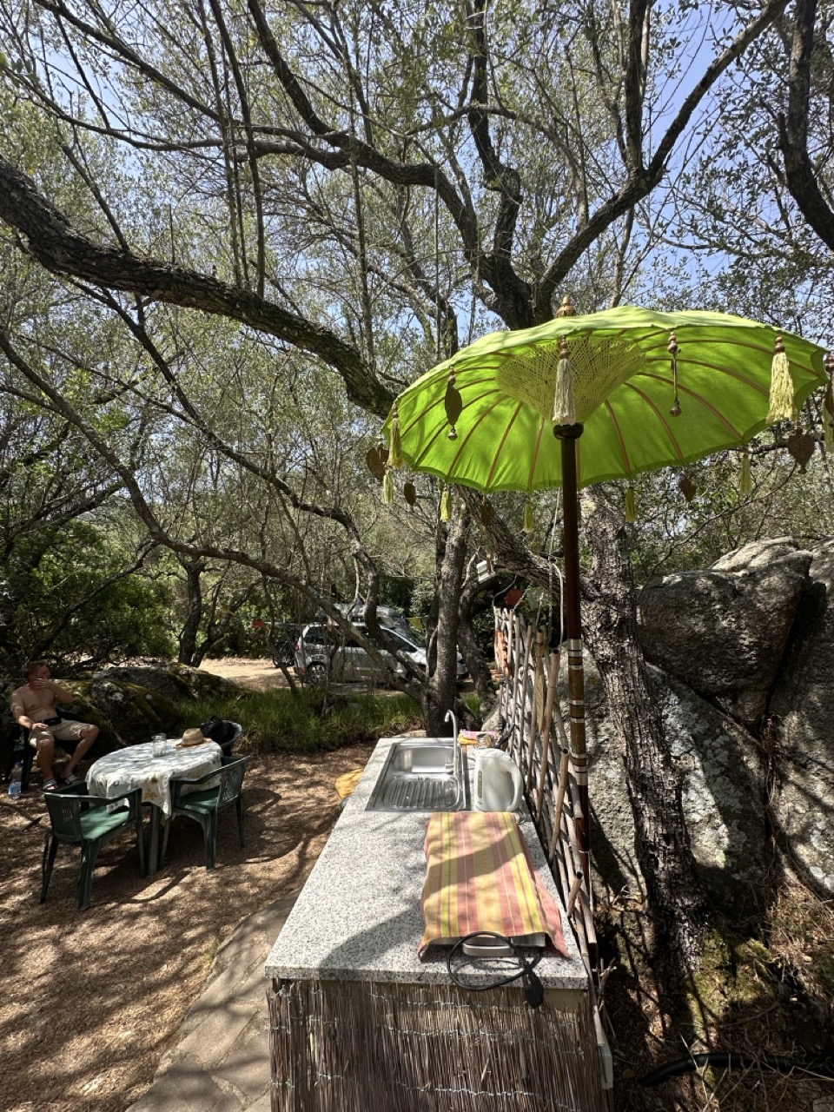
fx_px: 450
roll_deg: +1.2
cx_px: 417
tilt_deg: +6.5
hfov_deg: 85.7
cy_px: 556
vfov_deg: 102.1
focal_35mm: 14
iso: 40
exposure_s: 1/496
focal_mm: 2.22
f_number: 2.2
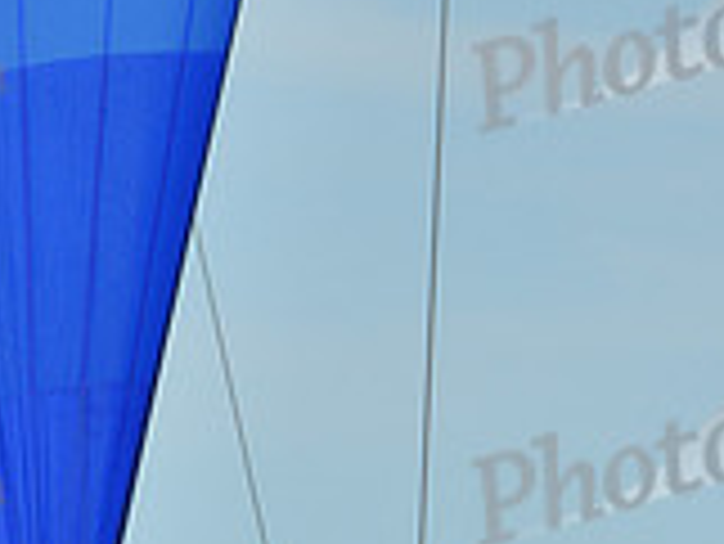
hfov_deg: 3.5
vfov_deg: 2.6
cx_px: 243
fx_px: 11951
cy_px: 726
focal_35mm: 571
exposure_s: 1/1250
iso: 320
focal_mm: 165
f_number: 9
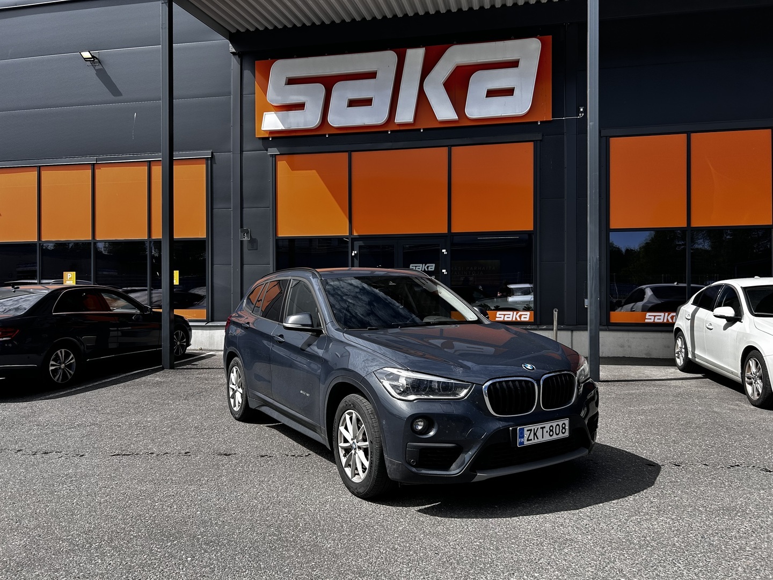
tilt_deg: -0.2
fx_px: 581
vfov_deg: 53.1
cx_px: 386
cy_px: 290
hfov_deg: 67.3
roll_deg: +0.0
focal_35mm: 26
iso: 50
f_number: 1.5
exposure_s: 1/2915
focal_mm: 5.7
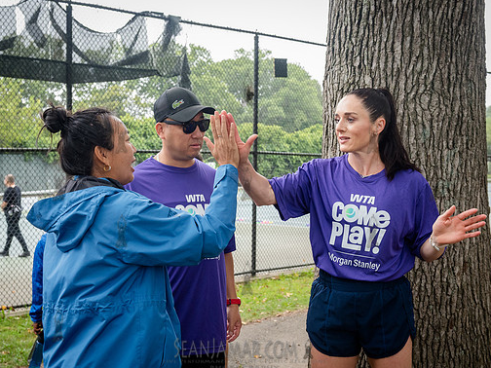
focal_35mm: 49
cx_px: 222
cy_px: 213
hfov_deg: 38.9
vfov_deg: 29.6
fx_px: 695
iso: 1600
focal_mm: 35
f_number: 5
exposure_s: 1/200
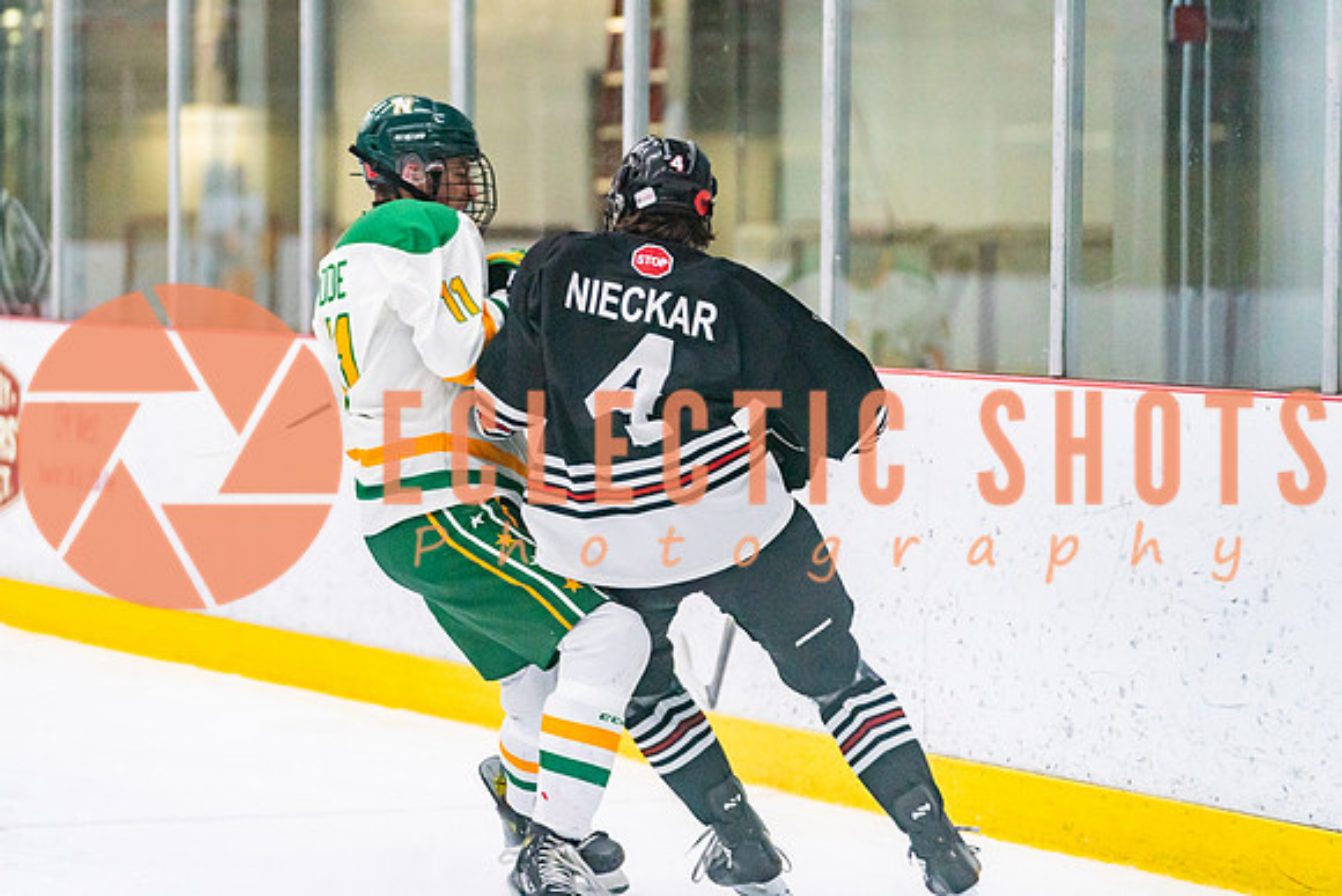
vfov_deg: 8.2
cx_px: 506
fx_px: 6242
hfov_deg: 12.3
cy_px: 350
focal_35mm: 167
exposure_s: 1/1250
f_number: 2.8
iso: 3200
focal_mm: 125
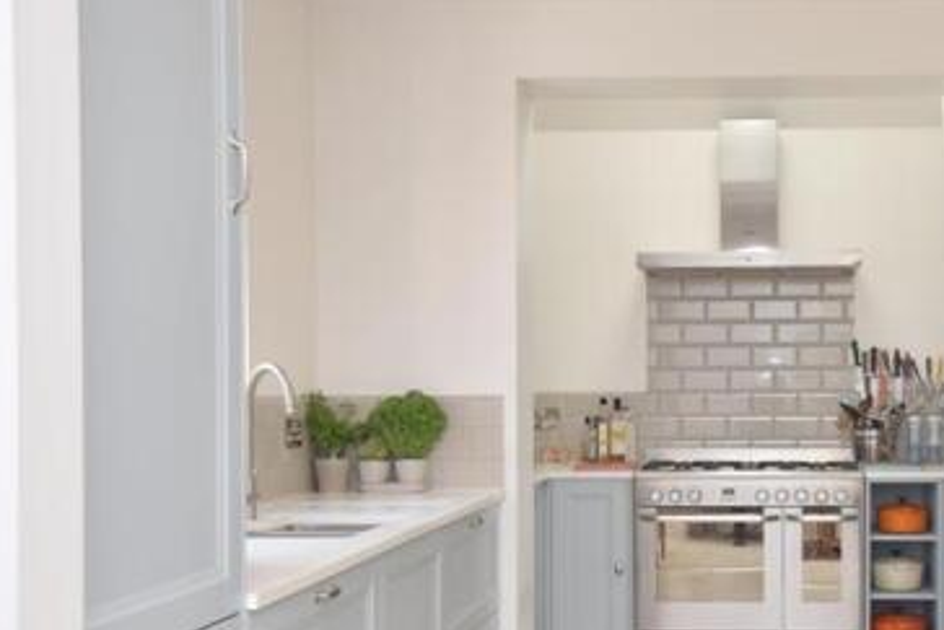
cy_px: 393
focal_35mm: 54
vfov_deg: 25.0
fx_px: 1416
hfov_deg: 35.8
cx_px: 734
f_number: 8
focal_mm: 20
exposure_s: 1/100
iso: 400
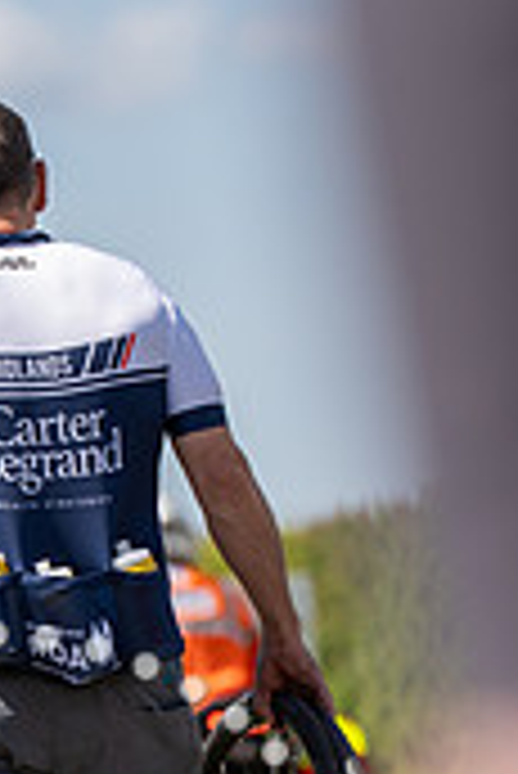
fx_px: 11243
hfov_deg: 2.6
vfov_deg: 3.9
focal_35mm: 522
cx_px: 72
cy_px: 662
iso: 100
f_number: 4
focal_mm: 200
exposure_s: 1/1000
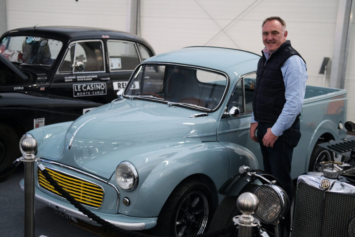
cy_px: 118
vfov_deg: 25.5
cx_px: 178
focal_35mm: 53
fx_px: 522
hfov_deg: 37.5
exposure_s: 1/75
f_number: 2
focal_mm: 35
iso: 1250
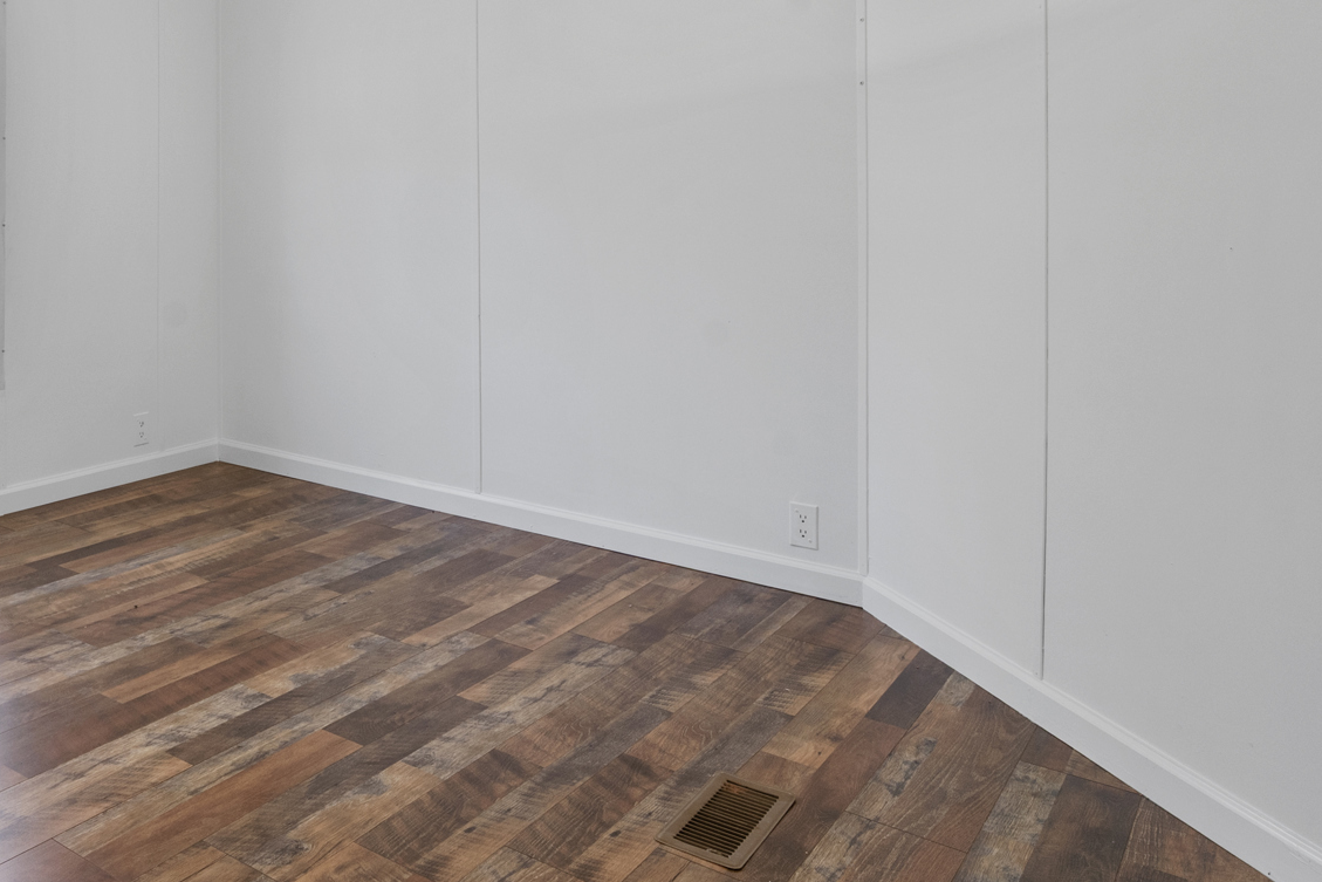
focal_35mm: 31
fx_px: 1138
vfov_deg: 40.6
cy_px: 180
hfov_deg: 57.1
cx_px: 322
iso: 400
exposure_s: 1/200
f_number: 8
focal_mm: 14
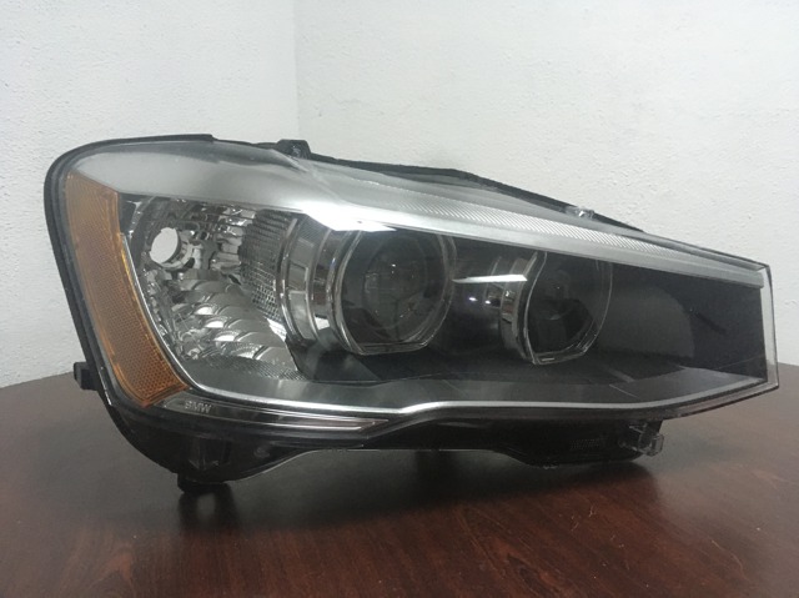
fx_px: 669
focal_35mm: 29
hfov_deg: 61.7
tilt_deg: -4.9
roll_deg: +0.5
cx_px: 400
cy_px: 299
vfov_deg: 48.2
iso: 200
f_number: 2.2
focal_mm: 4.15
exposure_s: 1/25
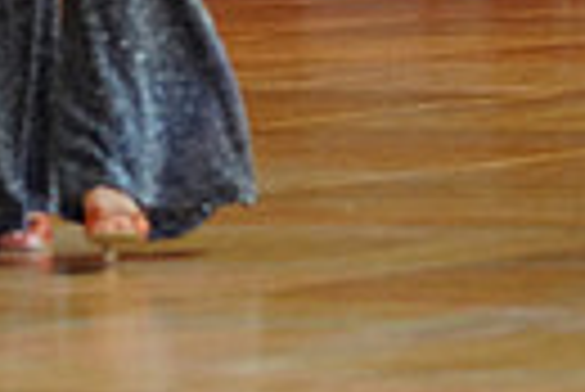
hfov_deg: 5.5
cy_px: -381
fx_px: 5954
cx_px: -616
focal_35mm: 366
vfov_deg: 3.7
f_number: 5
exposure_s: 1/160
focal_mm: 82
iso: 2000
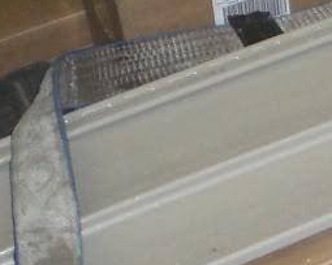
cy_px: 465
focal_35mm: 149
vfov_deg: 9.9
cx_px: 613
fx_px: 1464
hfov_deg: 11.9
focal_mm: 6.3
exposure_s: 1/60
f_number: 3.1
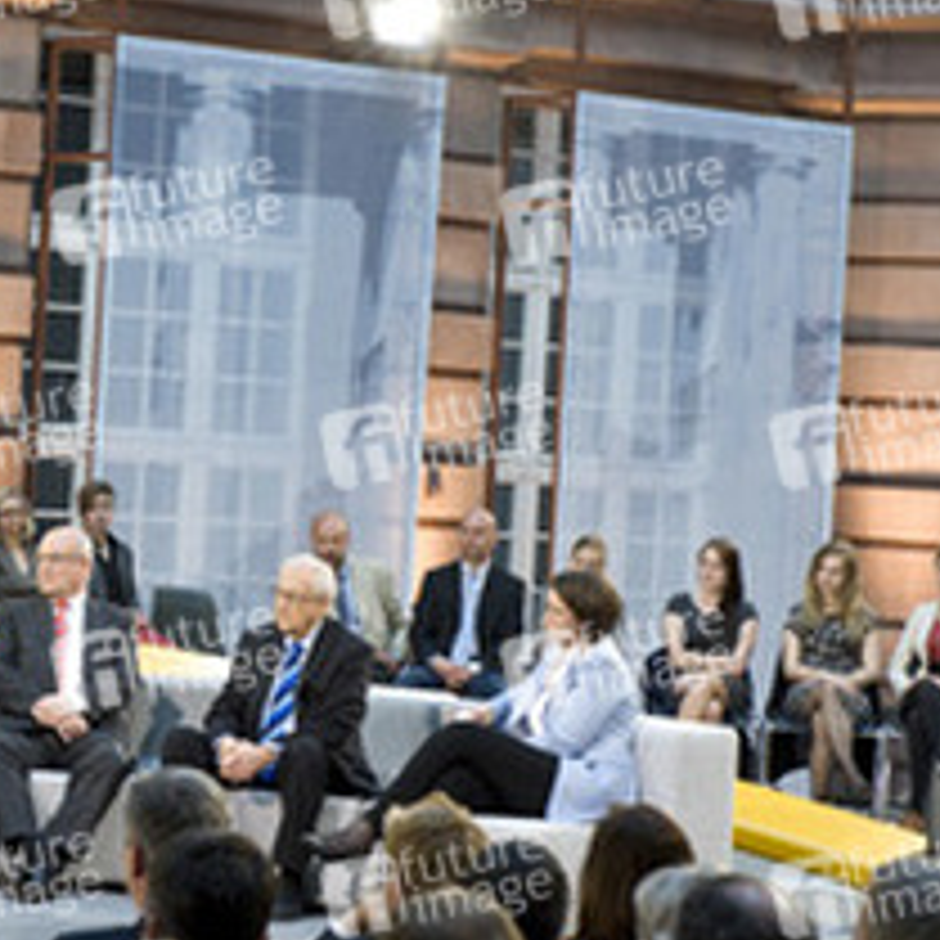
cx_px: 45
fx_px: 3932
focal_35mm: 128
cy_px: 549
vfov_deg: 13.6
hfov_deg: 13.5
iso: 1600
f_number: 5.6
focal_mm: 70
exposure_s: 1/160
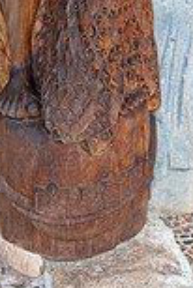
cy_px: -105
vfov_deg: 24.4
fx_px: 562
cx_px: -15
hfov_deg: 18.8
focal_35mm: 70
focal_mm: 24
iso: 400
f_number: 8
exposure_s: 1/200
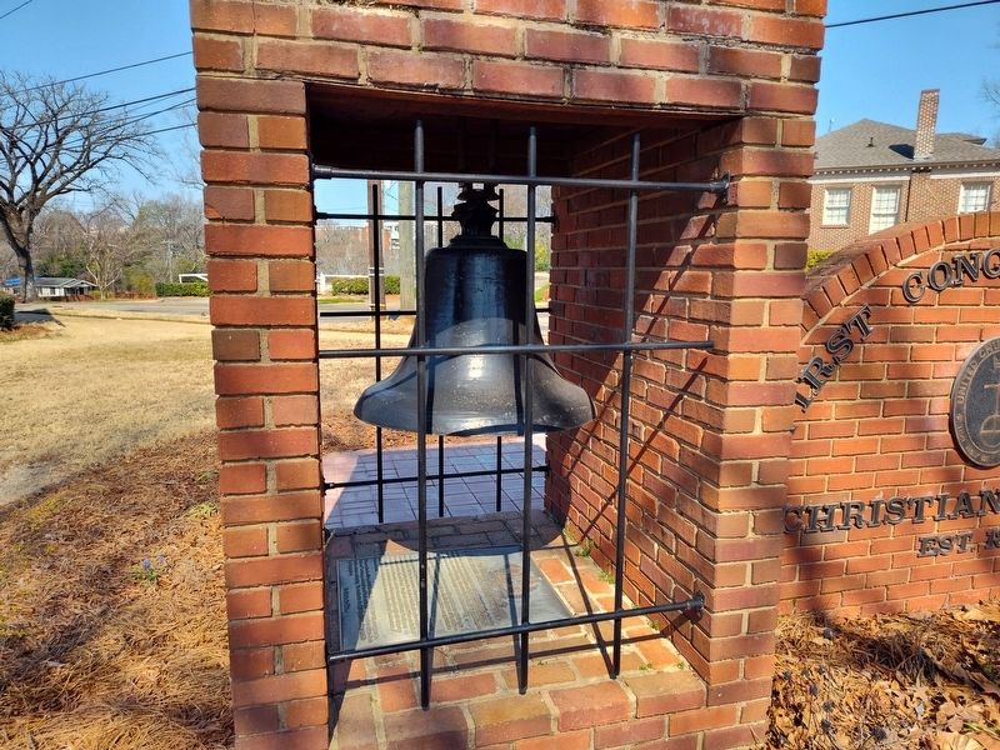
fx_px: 664
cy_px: 375
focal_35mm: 23
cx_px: 500
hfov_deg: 73.9
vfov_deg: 58.9
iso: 100
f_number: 1.8
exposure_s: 1/968
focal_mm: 5.56
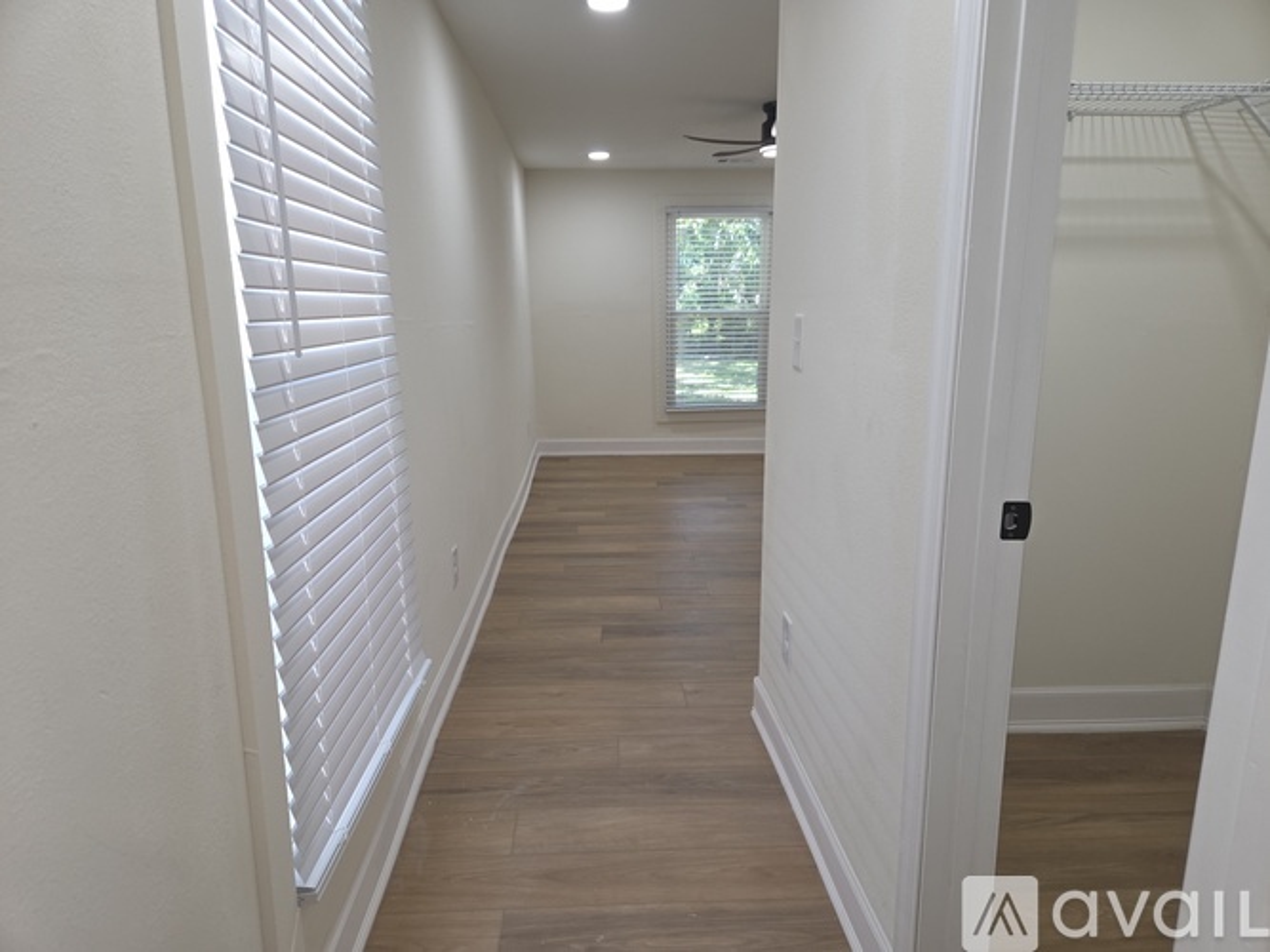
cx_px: 635
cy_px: 476
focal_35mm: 23
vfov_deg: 58.9
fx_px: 844
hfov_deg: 73.9
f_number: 1.8
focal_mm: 5.4
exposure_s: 1/60
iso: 50
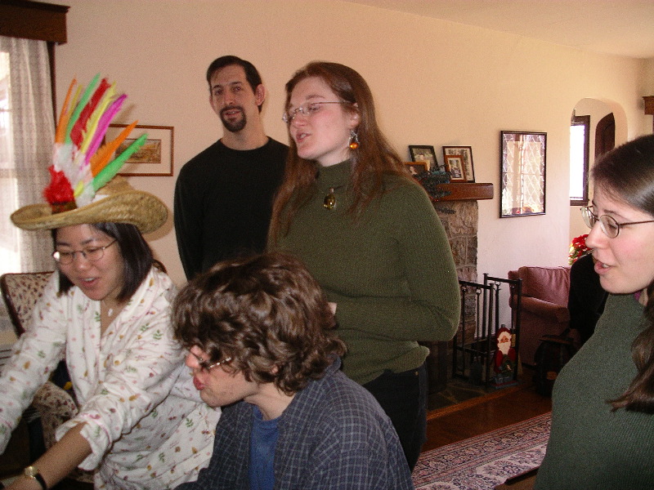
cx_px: 327
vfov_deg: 38.7
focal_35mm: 37
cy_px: 245
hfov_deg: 50.1
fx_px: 699
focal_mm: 7.8
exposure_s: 1/40
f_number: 2.8
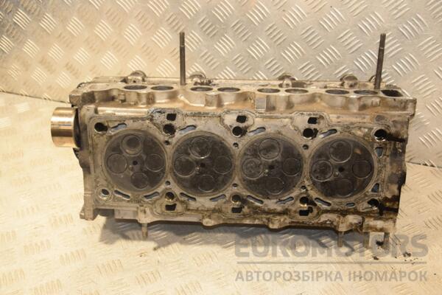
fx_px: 552
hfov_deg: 43.6
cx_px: 221
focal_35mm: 45
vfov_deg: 29.9
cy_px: 148
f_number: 5
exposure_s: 1/160
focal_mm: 30
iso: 800
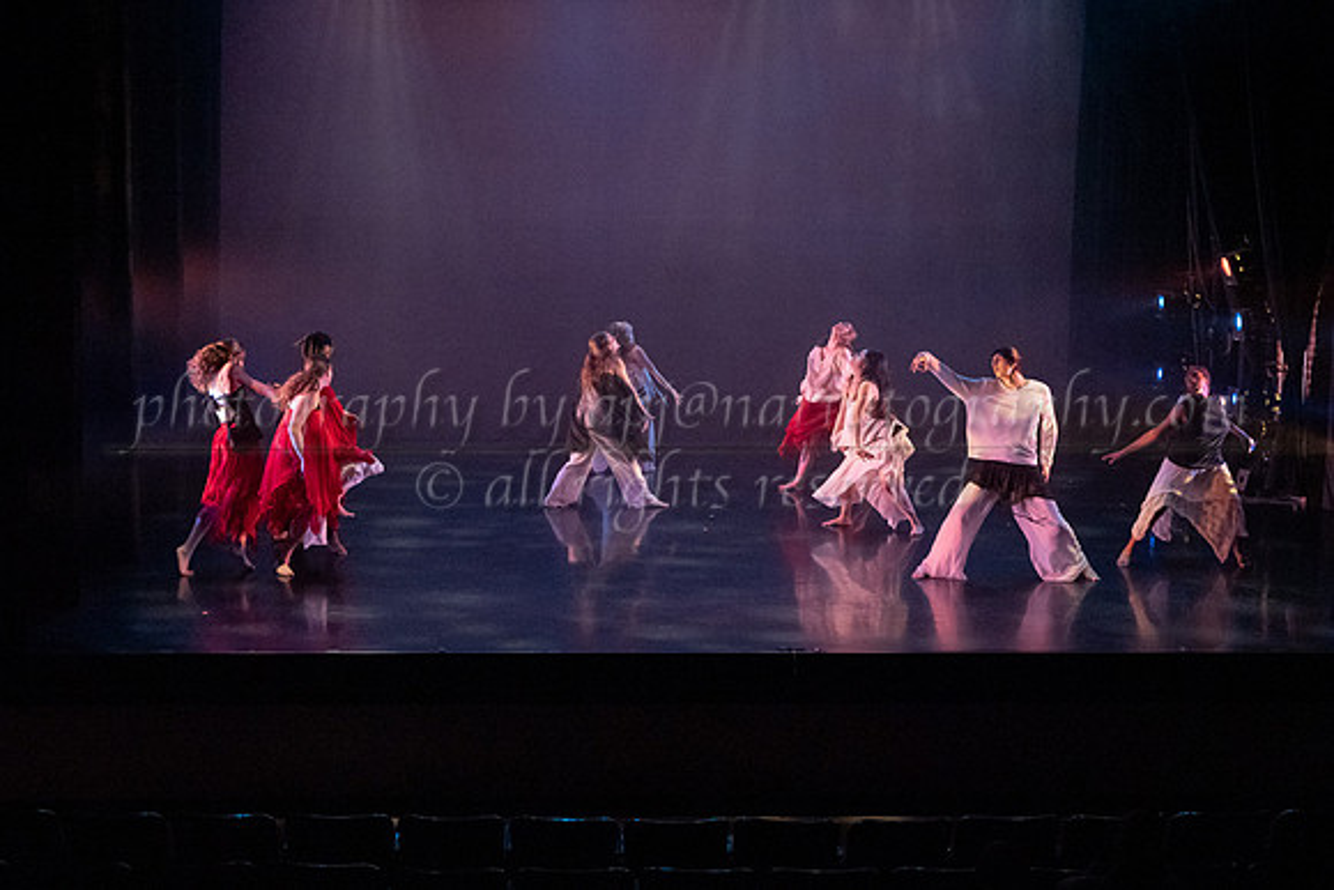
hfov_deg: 38.4
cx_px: 602
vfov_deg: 26.2
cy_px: 459
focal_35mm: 52
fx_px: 1912
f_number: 2.8
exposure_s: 1/400
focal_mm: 46
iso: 5000
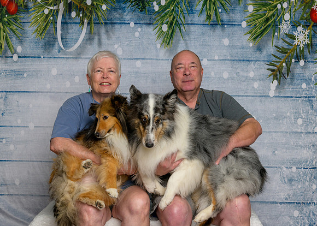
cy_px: 125
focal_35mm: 53
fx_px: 481
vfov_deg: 26.5
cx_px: 156
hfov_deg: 36.5
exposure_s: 1/160
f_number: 10
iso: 400
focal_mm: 45
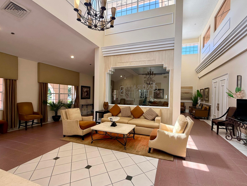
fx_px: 114
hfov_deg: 94.3
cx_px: 133
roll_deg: -1.5
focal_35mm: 16
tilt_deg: -0.5
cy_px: 97
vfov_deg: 78.1
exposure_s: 1/100
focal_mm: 2.22
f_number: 2.2
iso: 64
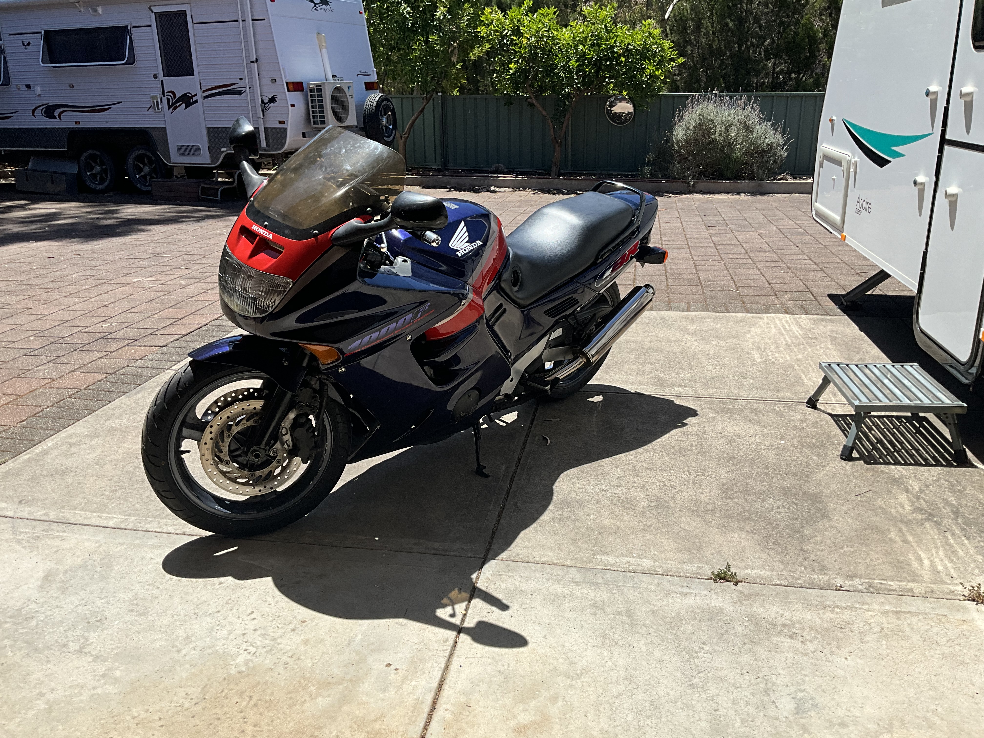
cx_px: 492
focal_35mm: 29
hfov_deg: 61.7
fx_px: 824
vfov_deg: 48.2
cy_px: 369
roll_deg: +2.3
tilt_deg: -20.2
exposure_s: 1/2058
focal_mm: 3
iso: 25
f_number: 1.8
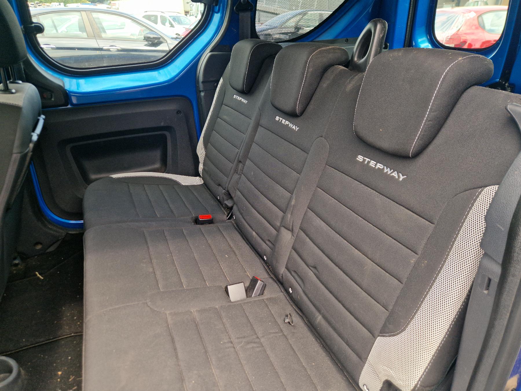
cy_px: 196
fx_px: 346
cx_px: 260
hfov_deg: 73.9
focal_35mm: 23
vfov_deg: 58.9
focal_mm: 5.4
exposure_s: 1/100
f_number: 1.8
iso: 50
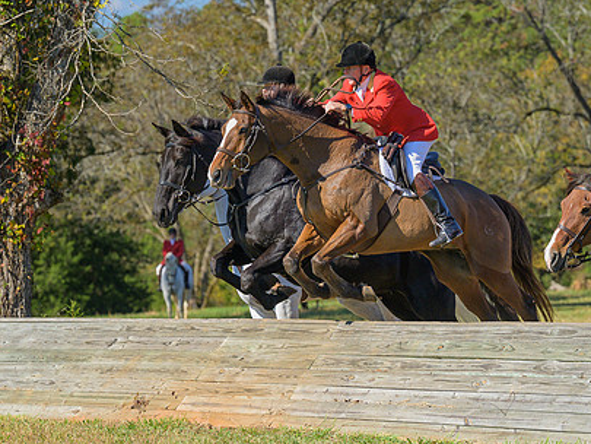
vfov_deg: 7.3
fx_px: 3467
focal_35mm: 203
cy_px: 136
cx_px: 337
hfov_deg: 9.7
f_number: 4
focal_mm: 120
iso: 200
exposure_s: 1/1000
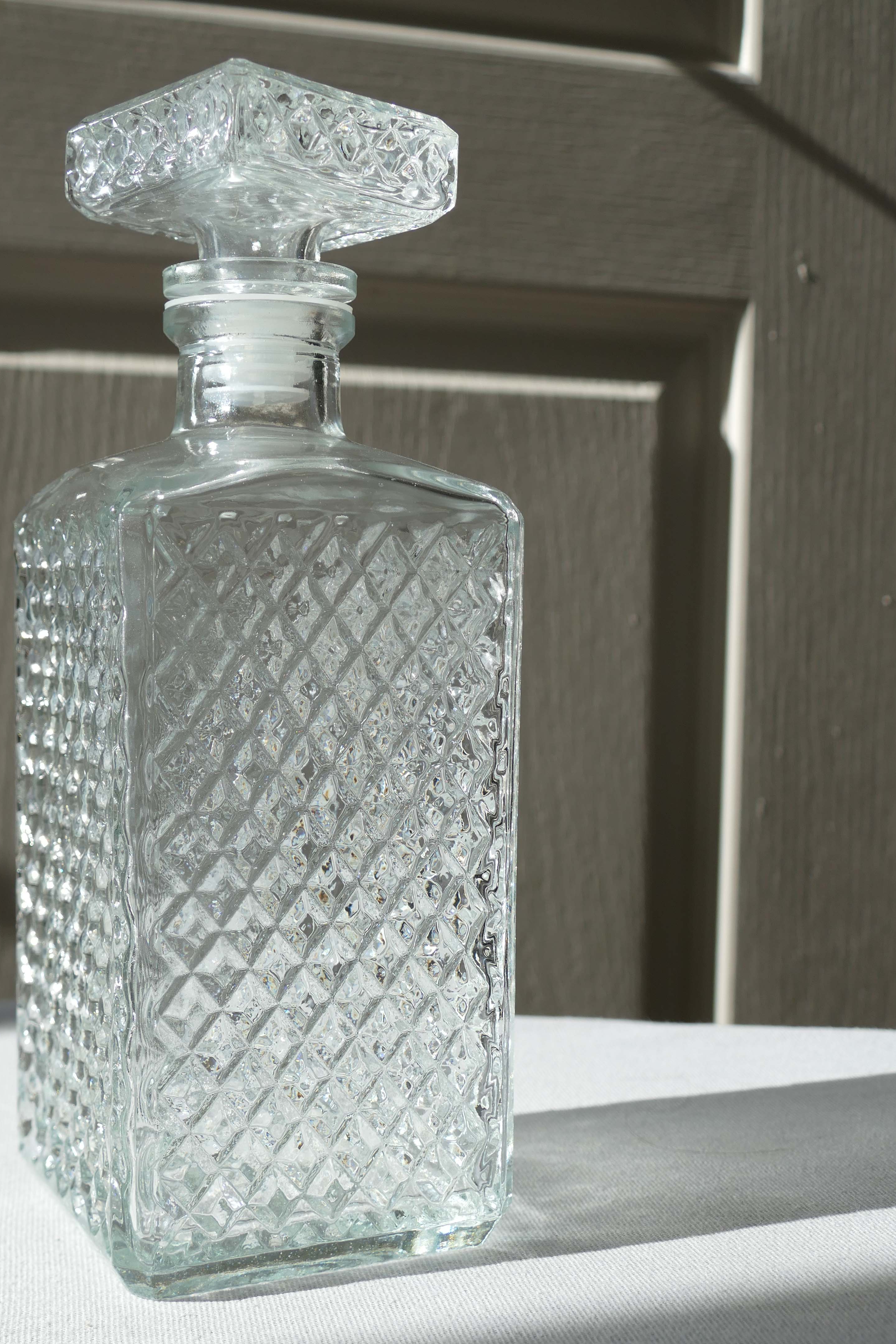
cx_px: 363
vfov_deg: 41.1
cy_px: 710
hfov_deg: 28.0
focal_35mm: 48
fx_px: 1792
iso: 125
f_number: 3.1
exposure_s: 1/1600
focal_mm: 13.7
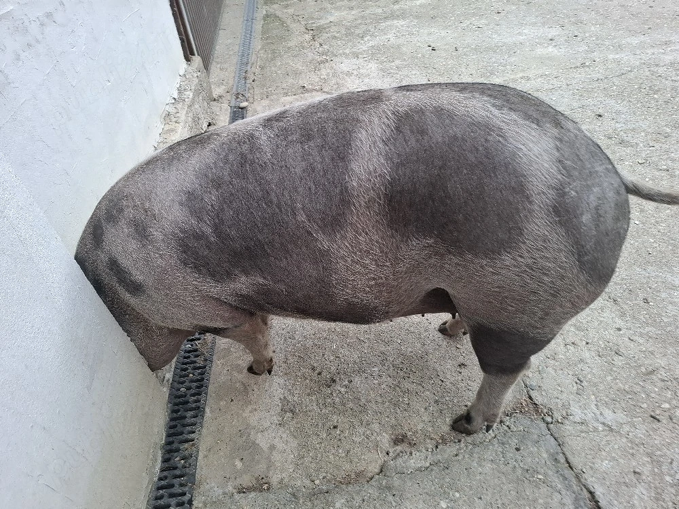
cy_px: 254
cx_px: 340
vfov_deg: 58.9
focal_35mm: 23
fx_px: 451
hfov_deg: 73.9
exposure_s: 1/100
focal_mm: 5.54
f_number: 1.8
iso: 50
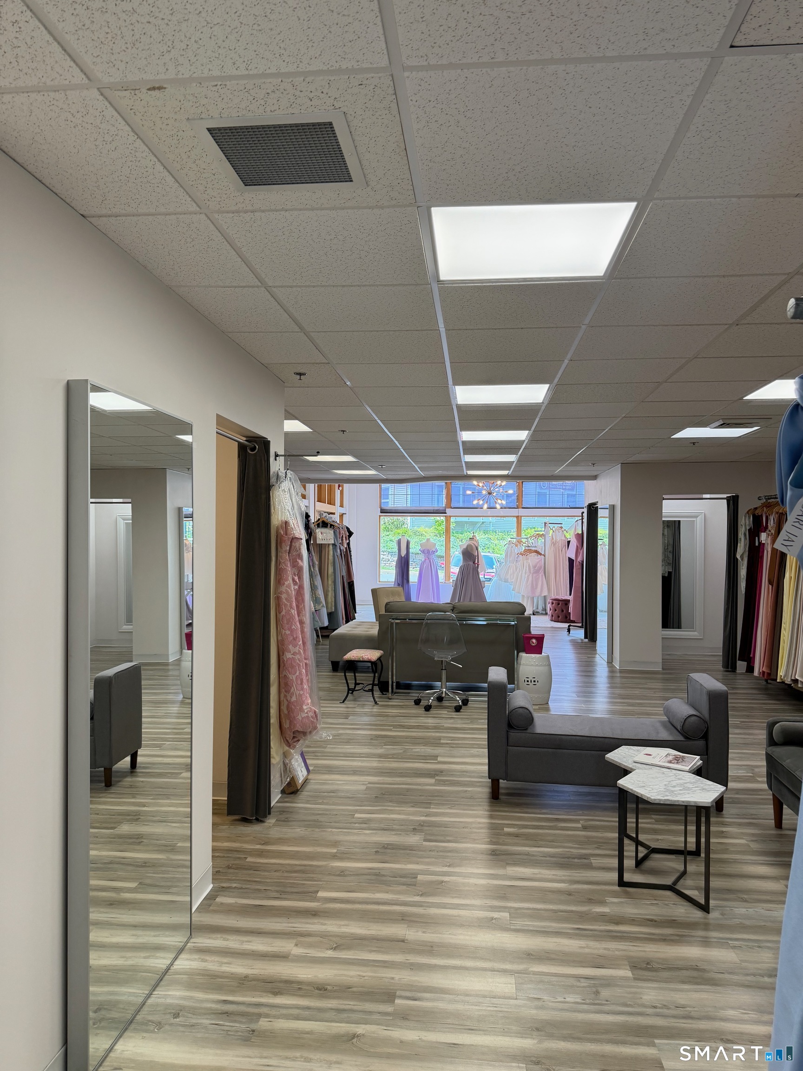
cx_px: 402
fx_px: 742
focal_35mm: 24
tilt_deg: +0.5
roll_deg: -0.4
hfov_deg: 56.8
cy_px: 536
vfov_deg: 71.6
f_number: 1.78
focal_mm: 6.76
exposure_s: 1/211
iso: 125
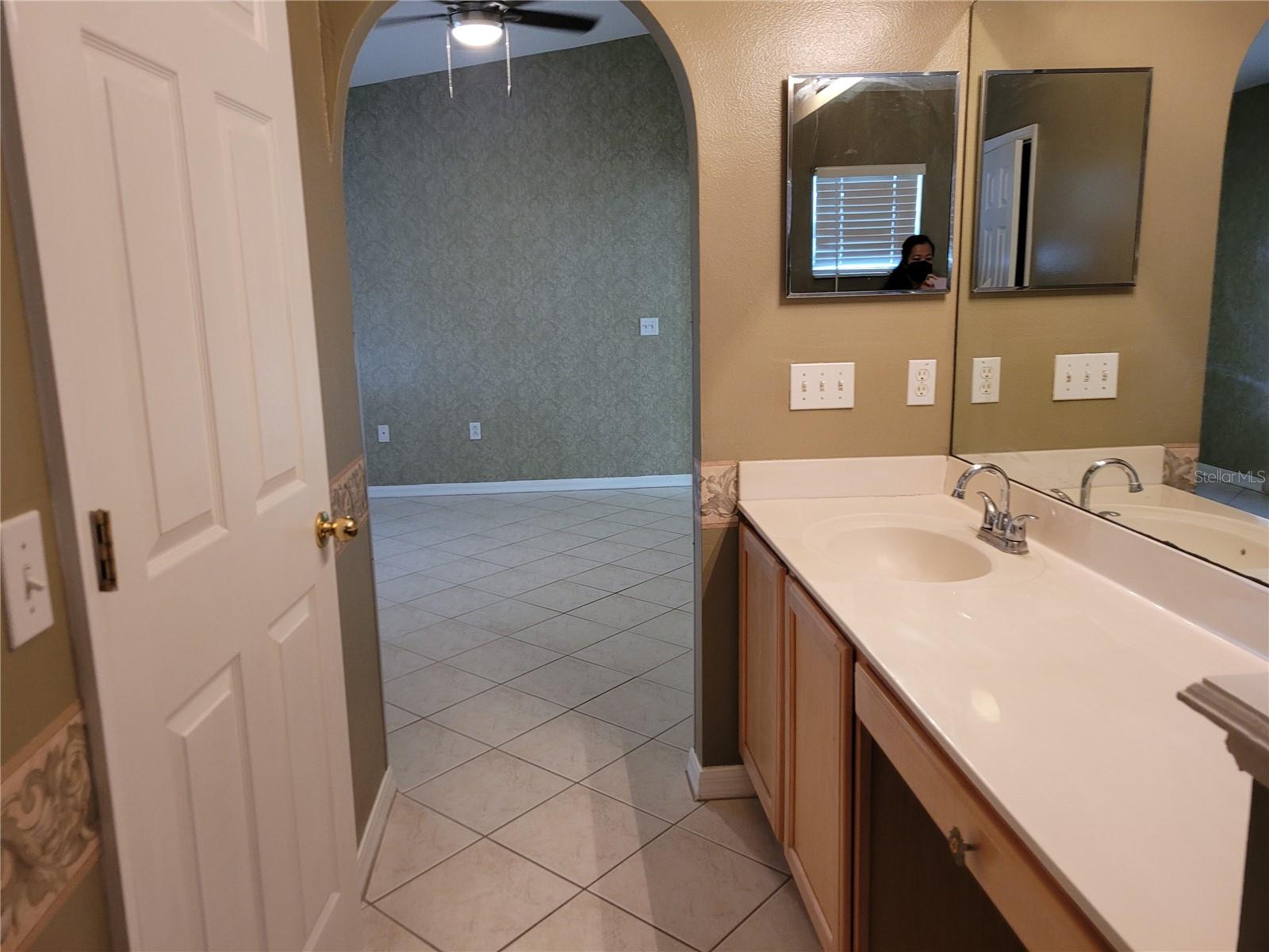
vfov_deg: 53.1
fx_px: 953
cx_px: 634
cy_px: 476
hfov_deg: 67.3
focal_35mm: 26
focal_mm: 5.4
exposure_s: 1/60
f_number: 1.8
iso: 160
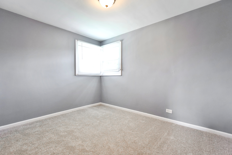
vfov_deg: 77.3
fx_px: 97
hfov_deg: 100.4
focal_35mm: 15
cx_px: 116
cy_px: 78
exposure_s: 1/60
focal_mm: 10
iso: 500
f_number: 4
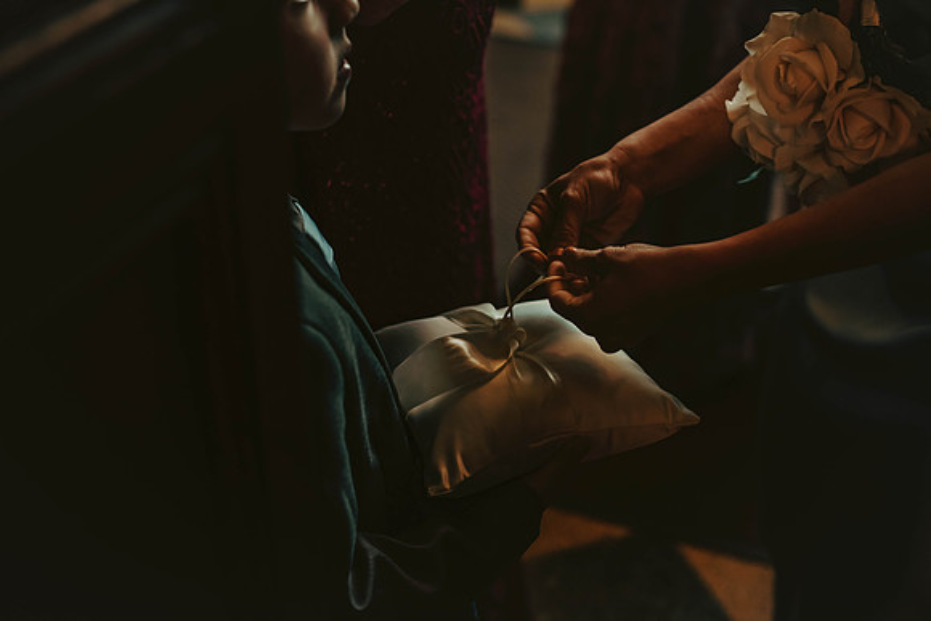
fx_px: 1293
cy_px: 310
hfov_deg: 39.6
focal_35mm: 50
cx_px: 466
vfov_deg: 27.0
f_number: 2.2
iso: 1250
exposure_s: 1/125
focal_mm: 50
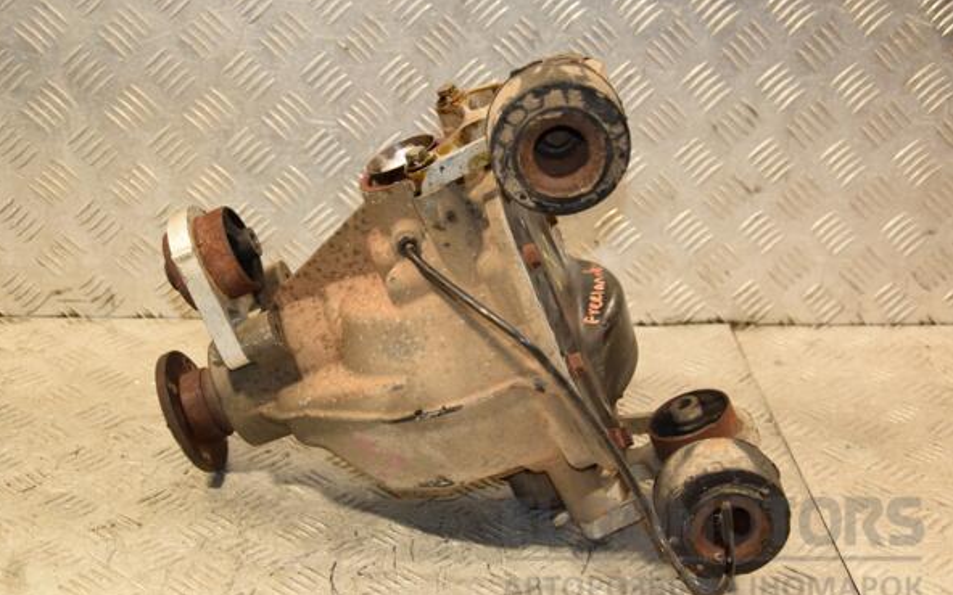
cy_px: 307
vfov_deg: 21.0
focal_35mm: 62
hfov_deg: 33.0
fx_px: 1610
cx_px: 472
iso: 800
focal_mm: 40
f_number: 4.8
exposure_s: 1/125
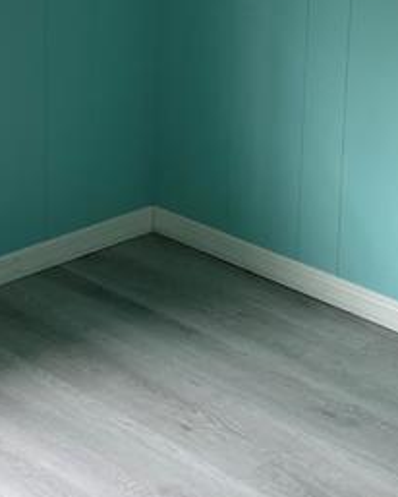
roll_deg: +0.9
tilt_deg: -14.4
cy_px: 62
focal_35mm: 101
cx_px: 25
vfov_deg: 18.7
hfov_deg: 15.1
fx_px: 1485
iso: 64
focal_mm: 4.2
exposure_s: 1/121
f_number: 1.6
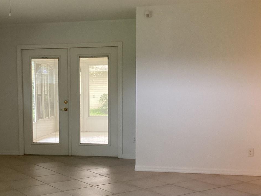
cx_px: 81
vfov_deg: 27.9
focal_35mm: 52
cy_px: 125
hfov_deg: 36.3
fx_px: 392
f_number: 2.4
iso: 400
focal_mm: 3.3
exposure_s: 1/50
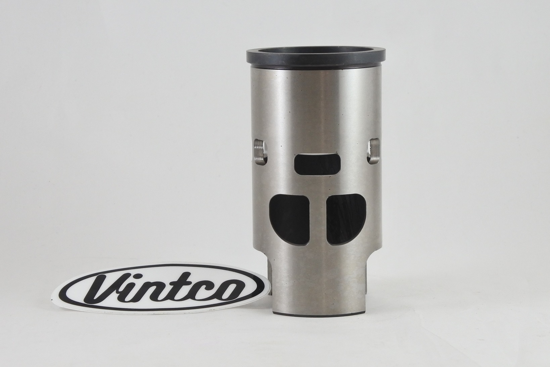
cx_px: 275
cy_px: 184
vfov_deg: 21.3
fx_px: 978
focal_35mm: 64
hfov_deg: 31.4
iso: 560
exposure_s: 1/125
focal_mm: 24
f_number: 5
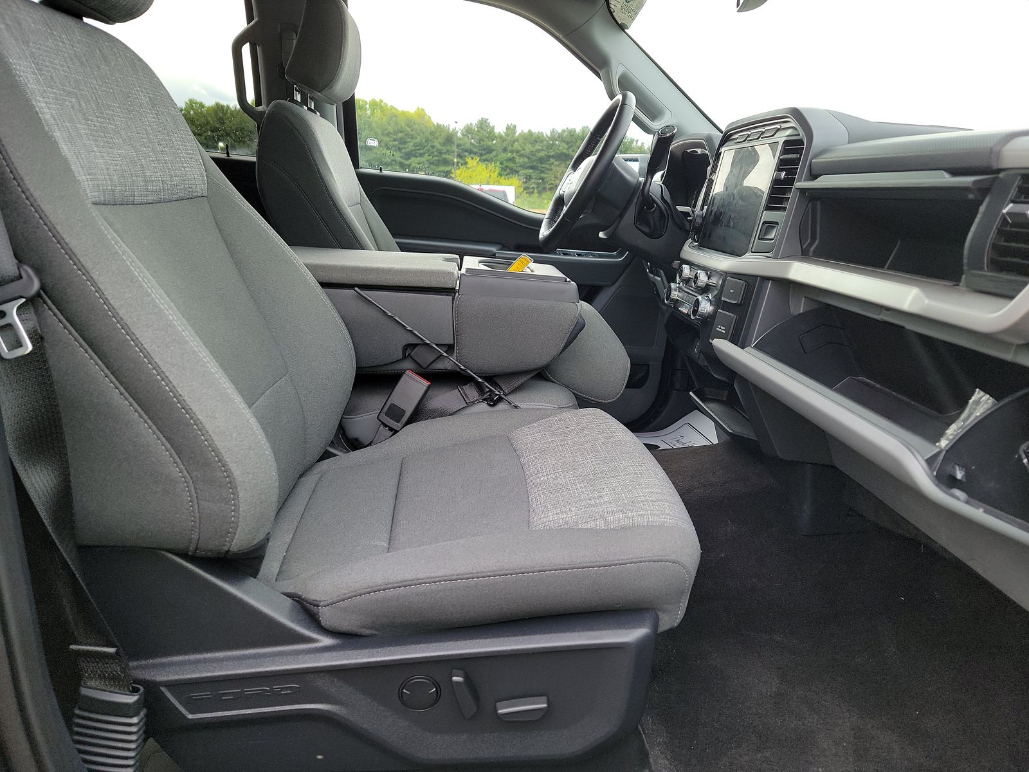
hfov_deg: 71.6
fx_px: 713
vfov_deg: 56.8
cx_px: 514
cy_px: 386
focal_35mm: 24
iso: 71
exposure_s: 1/119
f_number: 1.8
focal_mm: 6.7
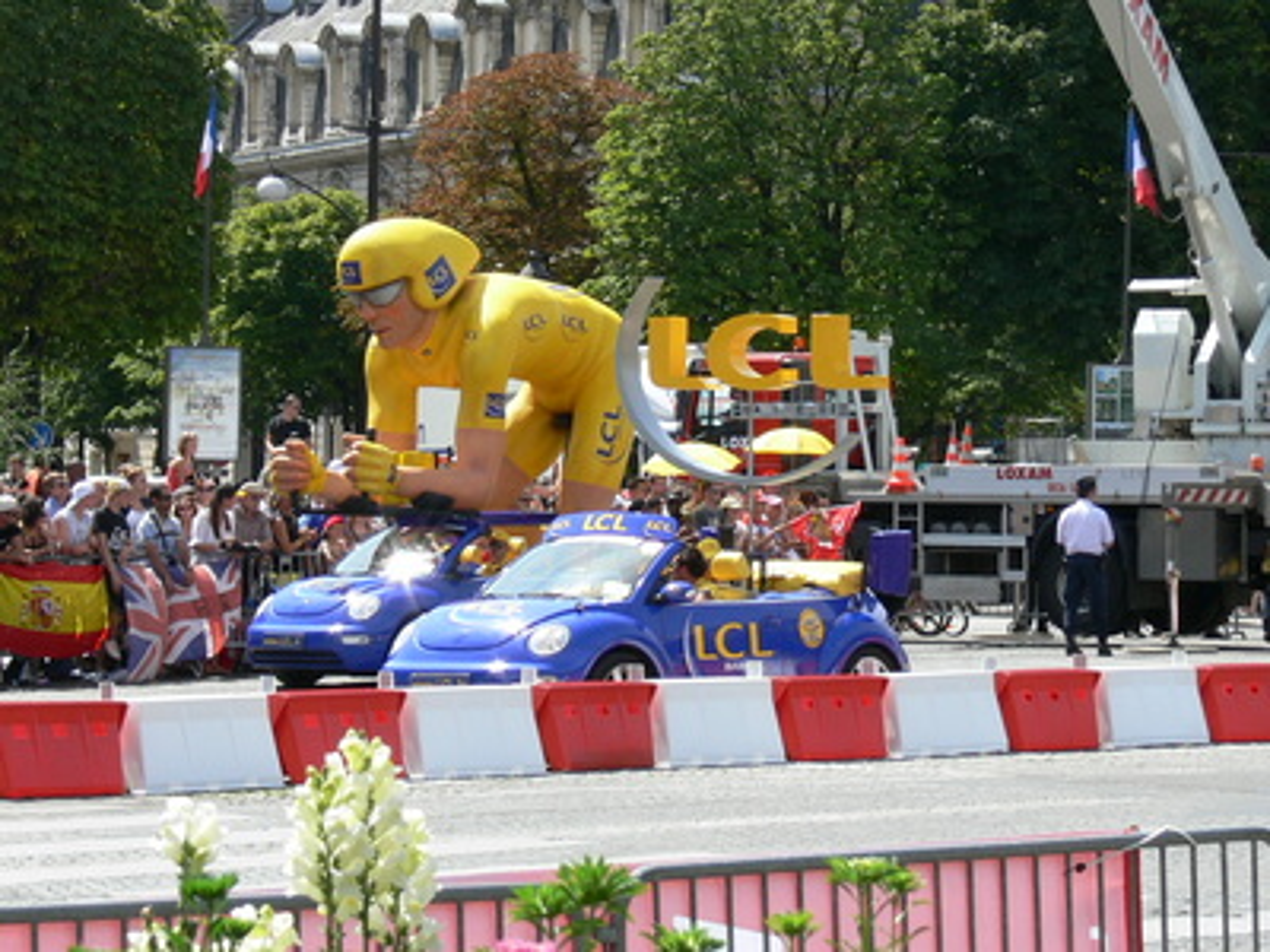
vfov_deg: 9.6
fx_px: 5650
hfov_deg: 12.8
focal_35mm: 154
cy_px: 476
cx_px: 635
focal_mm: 20.5
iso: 80
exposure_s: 1/200
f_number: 5.6
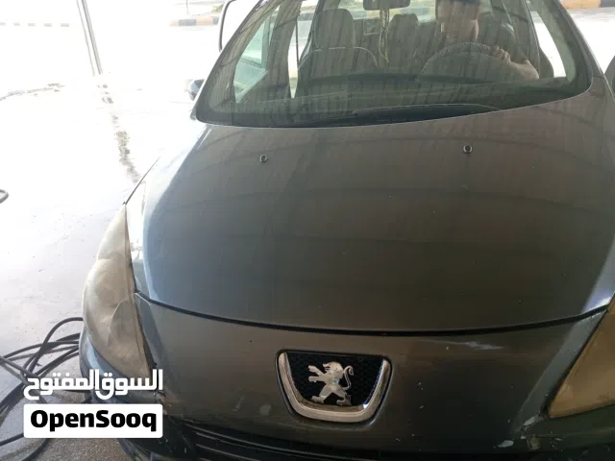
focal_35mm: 27
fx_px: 480
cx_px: 308
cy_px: 230
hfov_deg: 65.3
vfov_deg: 51.4
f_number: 1.8
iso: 63
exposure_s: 1/50
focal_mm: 3.98
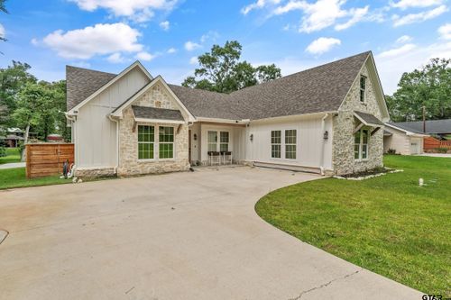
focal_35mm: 17
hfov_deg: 93.3
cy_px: 150
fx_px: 213
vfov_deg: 70.4
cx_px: 226
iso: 800
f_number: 8
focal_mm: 17
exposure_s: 1/1250
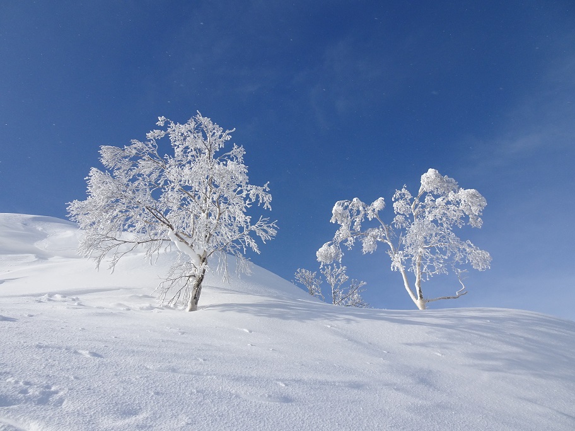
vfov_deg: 56.8
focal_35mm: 24
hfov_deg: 71.6
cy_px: 216
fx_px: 399
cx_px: 288
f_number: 3.5
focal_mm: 4.1
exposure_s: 1/1600
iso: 80
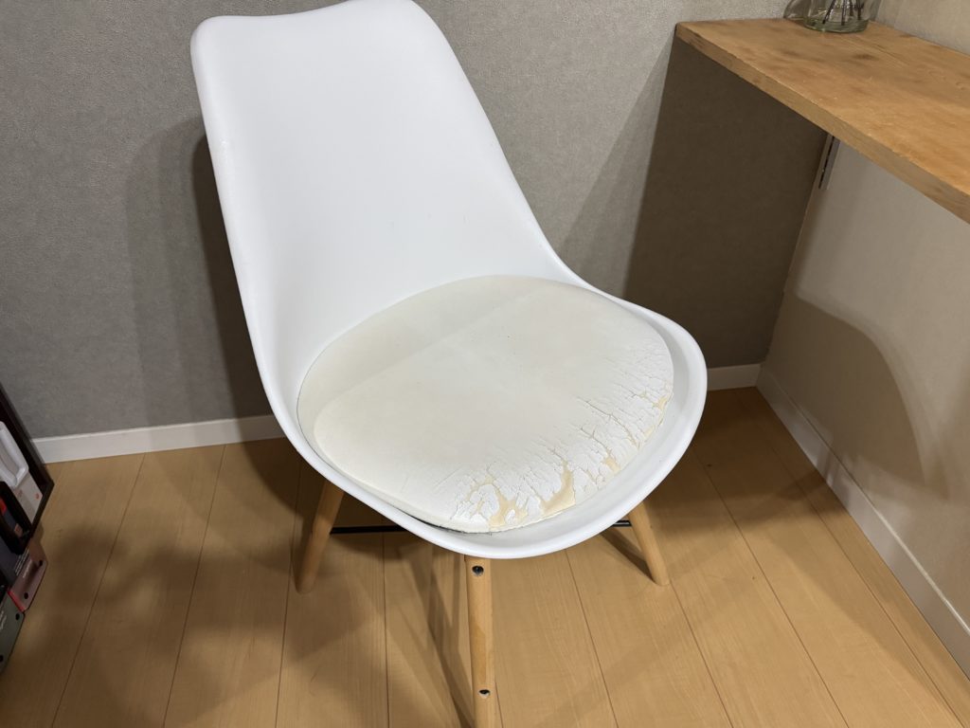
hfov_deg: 71.6
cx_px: 485
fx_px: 673
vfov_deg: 56.8
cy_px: 364
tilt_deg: -35.8
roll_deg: +1.3
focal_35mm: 24
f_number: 1.78
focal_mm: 6.76
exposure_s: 1/60
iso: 500
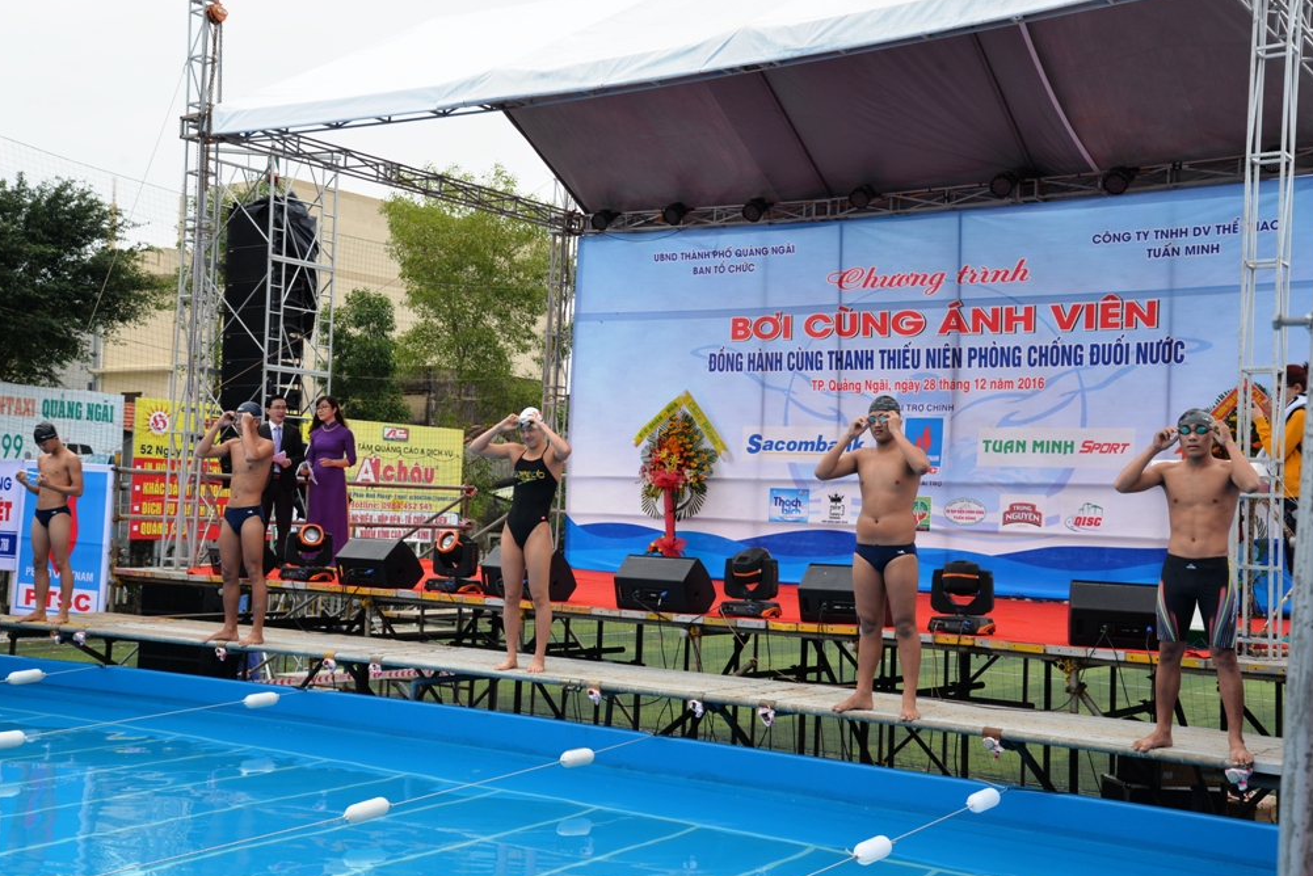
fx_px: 1642
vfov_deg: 29.9
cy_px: 440
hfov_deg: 43.6
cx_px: 658
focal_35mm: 45
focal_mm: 44
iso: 640
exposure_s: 1/400
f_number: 10
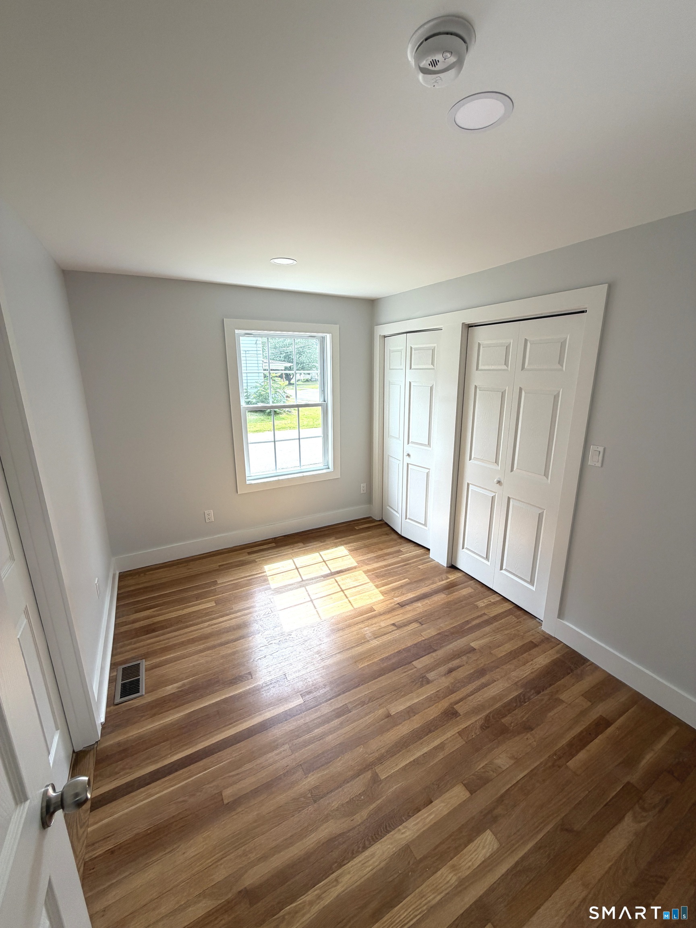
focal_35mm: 14
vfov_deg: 102.1
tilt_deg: -12.9
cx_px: 348
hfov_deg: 85.7
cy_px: 464
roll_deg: -0.1
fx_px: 375
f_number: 2.2
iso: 50
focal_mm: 2.22
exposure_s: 1/131
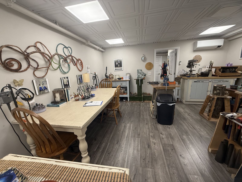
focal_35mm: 14
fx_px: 98
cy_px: 91
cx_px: 121
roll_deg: +3.1
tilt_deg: -12.0
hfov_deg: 102.1
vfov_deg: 85.7
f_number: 2.2
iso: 200
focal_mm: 2.22
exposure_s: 1/100
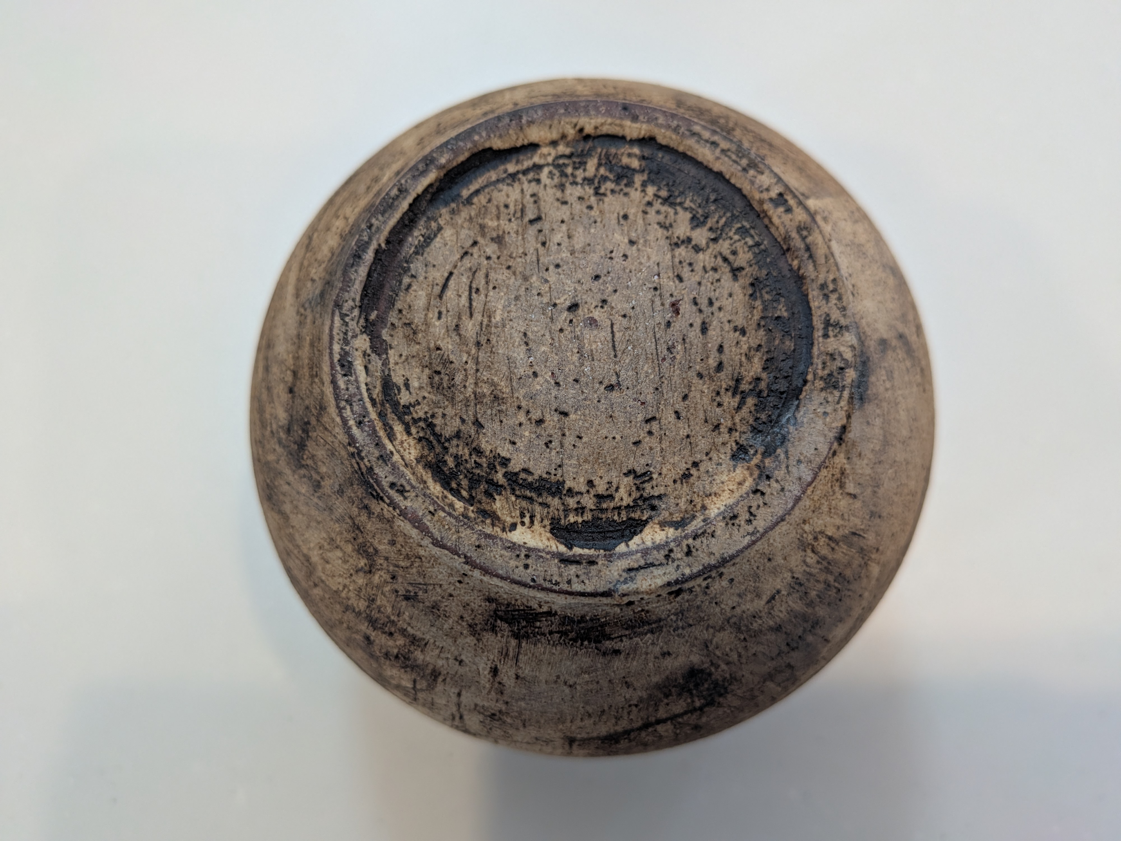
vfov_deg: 56.8
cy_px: 420
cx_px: 560
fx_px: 777
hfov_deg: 71.6
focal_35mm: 24
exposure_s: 1/120
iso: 144
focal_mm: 4.53
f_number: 1.7
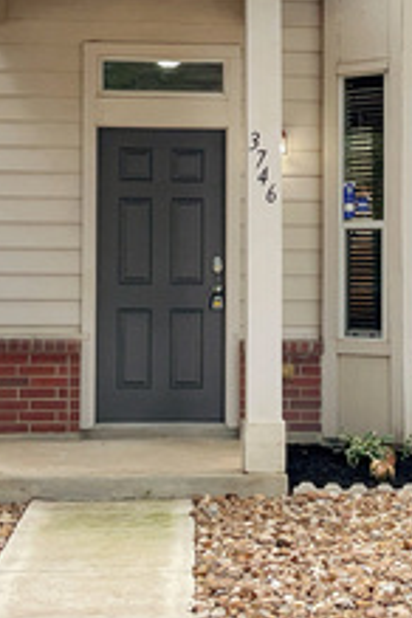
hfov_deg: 15.5
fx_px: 1511
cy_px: -6
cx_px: 316
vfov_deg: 22.2
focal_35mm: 88
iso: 16
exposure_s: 1/128
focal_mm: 3
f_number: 1.8
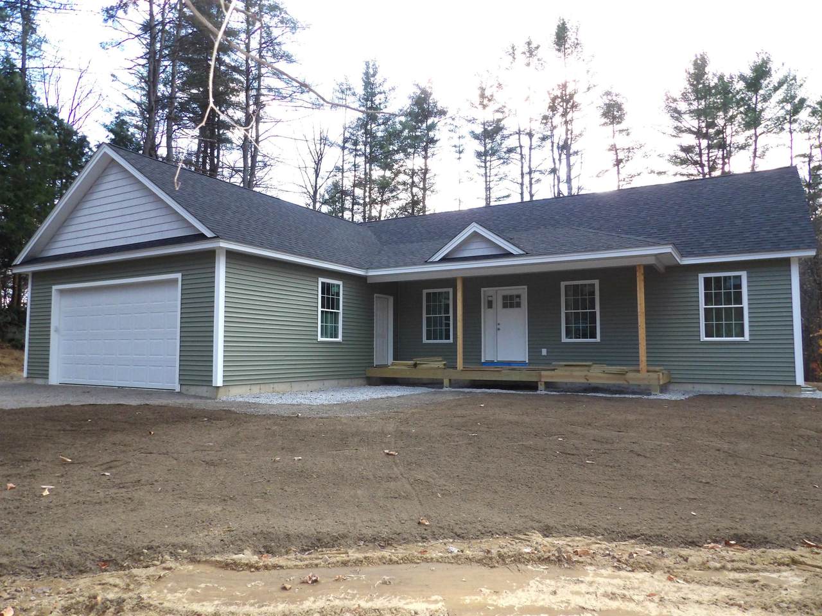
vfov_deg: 56.8
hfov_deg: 71.6
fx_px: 570
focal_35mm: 24
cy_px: 308
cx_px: 411
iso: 200
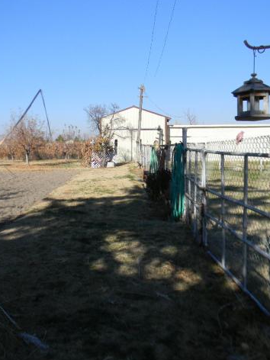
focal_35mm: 38
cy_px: 181
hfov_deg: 37.6
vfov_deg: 49.0
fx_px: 395
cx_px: 114
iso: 80
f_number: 3.5
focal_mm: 5
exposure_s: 1/830
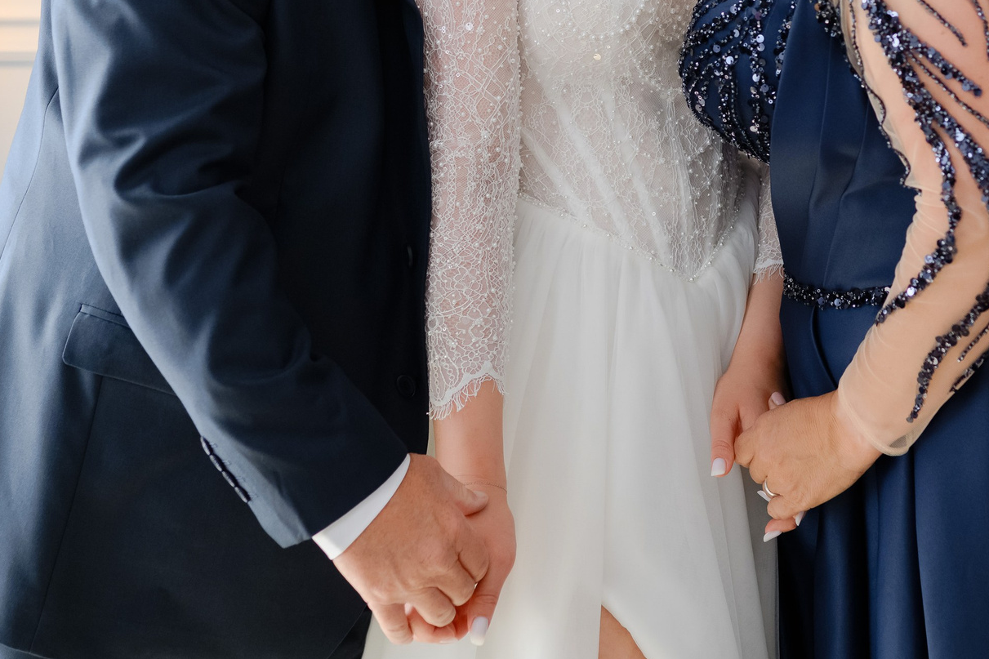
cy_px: -25
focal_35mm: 74
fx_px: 2033
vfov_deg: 17.9
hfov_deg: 27.0
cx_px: 746
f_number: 2.5
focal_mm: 35
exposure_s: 1/200
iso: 400
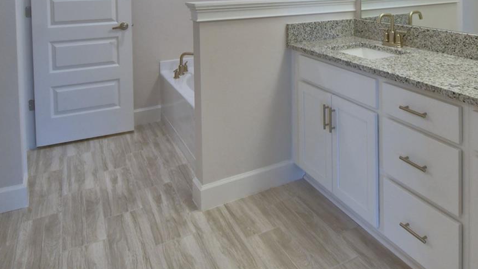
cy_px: -13
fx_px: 368
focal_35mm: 29
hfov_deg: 64.8
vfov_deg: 35.5
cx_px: 306
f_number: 4.5
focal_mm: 10
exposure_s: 1/100
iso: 400
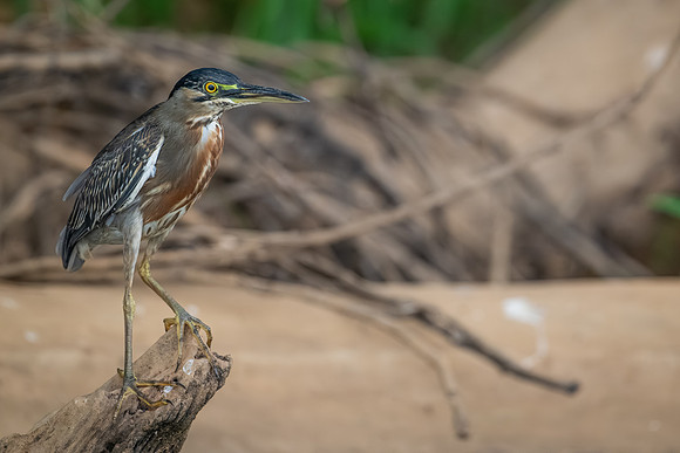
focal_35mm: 768
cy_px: 195
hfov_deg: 2.7
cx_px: 390
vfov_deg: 1.8
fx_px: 14510
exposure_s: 1/2000
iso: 2800
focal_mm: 560
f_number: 6.3
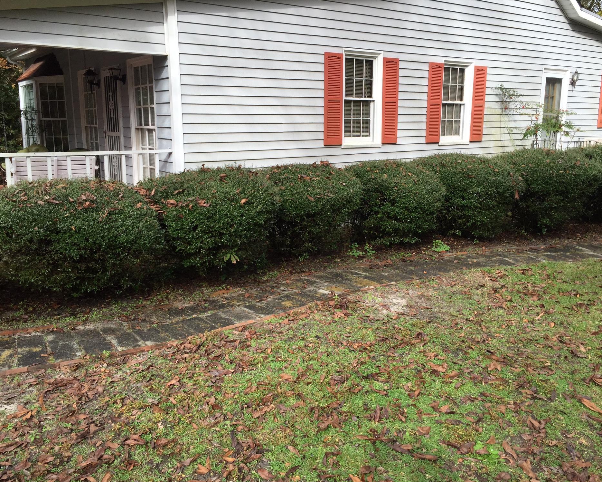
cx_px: 309
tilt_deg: -10.5
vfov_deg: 47.1
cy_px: 236
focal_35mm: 31
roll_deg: -1.0
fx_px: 552
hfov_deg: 57.2
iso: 32
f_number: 2.2
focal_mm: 4.15
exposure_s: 1/842
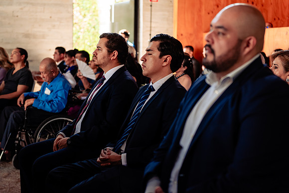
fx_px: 568
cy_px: 96
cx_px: 144
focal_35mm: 71
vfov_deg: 19.3
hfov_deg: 28.6
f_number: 3.2
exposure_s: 1/250
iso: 800
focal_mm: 70
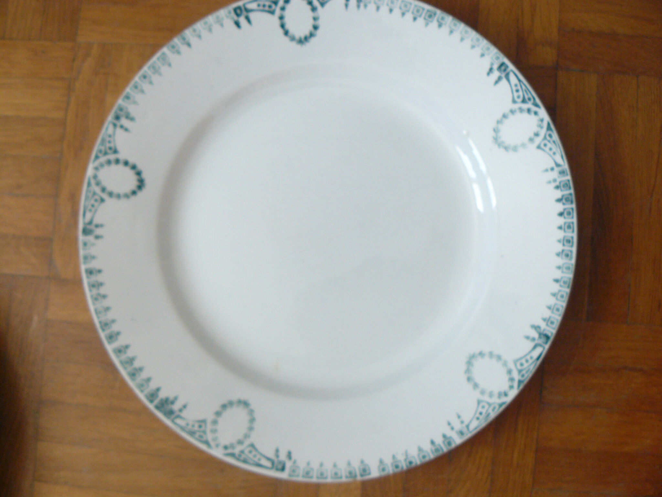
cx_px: 331
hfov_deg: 51.4
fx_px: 688
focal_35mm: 36
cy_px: 248
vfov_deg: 39.7
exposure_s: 1/13
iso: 200
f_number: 2.8
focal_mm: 6
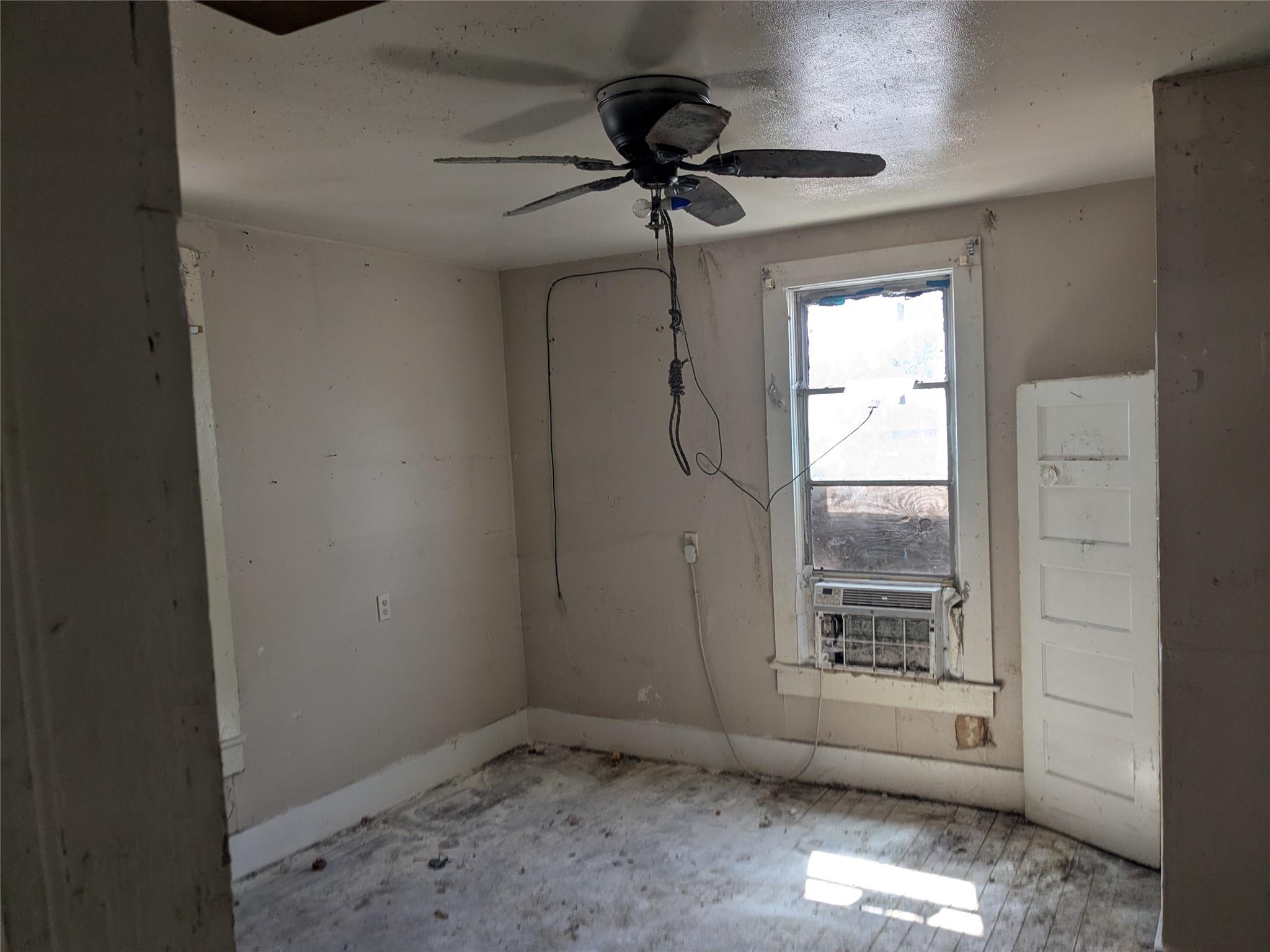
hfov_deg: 65.3
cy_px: 476
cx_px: 635
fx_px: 991
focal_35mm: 27
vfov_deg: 51.4
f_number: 1.73
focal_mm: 4.38
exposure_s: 1/120
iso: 43
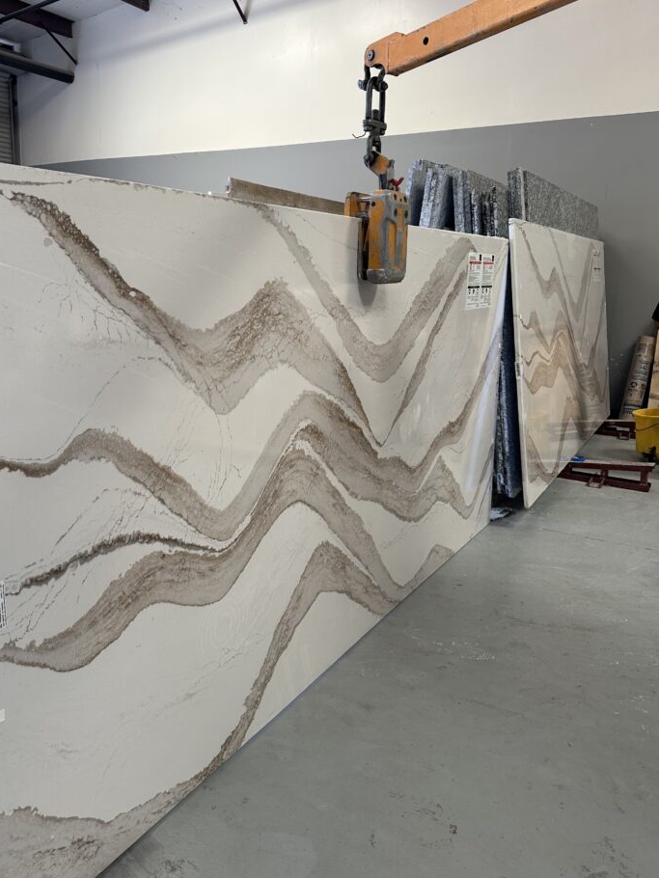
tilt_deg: -11.3
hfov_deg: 51.3
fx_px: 685
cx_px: 296
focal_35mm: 27
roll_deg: -1.8
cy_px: 417
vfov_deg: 65.3
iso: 64
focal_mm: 6.86
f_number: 1.78
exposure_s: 1/120
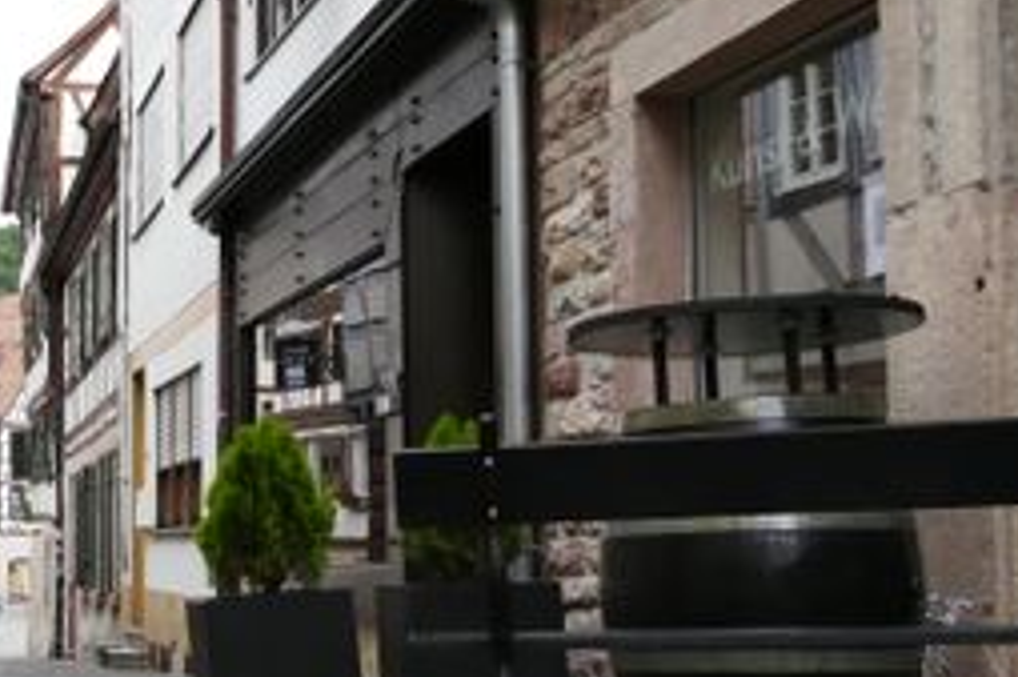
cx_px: -156
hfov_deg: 29.8
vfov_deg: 22.9
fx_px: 1667
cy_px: 449
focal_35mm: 59
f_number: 2.8
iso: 640
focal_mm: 9.12
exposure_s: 1/1600
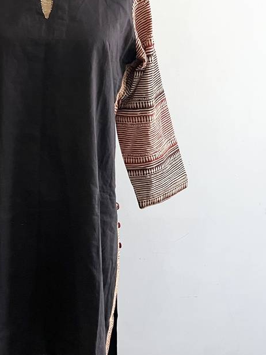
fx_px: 553
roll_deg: +0.7
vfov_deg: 35.3
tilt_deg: -11.8
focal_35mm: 54
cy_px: 133
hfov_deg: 26.4
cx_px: 41
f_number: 1.6
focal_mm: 5.1
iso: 320
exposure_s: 1/60
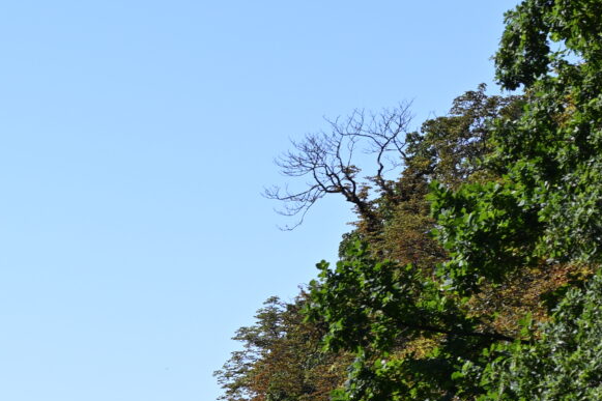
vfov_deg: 5.7
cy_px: 661
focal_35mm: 238
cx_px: -125
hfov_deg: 8.6
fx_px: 3979
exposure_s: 1/500
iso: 64
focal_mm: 54
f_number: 4
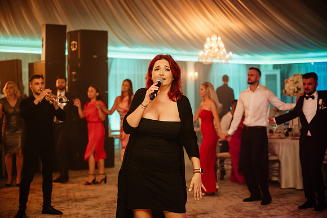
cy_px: 109
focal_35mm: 70
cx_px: 164
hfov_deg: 28.9
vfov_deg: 19.4
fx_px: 635
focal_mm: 70
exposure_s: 1/160
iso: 1600
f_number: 2.8
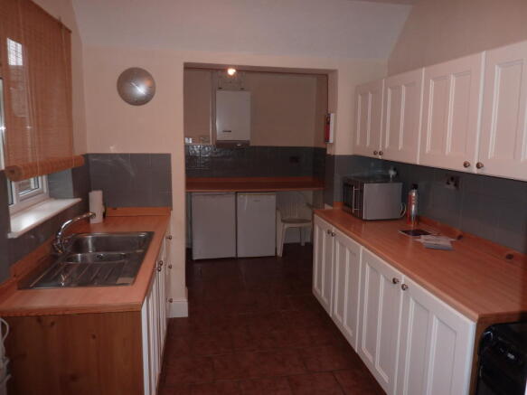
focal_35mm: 25
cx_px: 264
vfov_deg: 54.9
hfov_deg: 69.4
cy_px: 198
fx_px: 381
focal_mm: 4.1
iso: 100
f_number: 3.3
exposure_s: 1/30
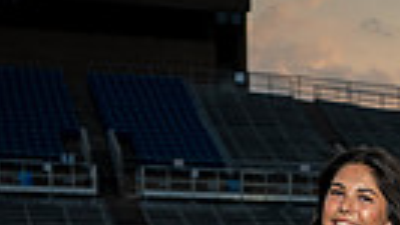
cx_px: 394
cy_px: 615
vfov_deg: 8.6
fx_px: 1316
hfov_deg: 16.9
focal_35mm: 124
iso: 400
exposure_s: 1/250
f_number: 4
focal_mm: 35
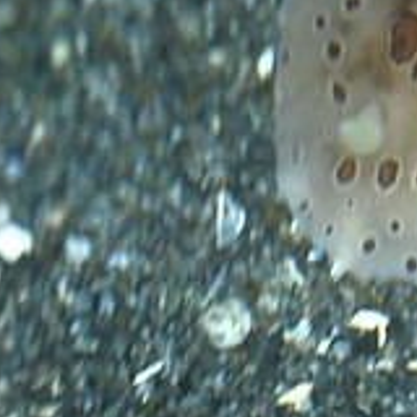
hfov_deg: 5.4
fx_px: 4402
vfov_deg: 5.4
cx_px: 631
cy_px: -69
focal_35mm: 323
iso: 2200
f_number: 3.2
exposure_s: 1/125
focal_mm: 105
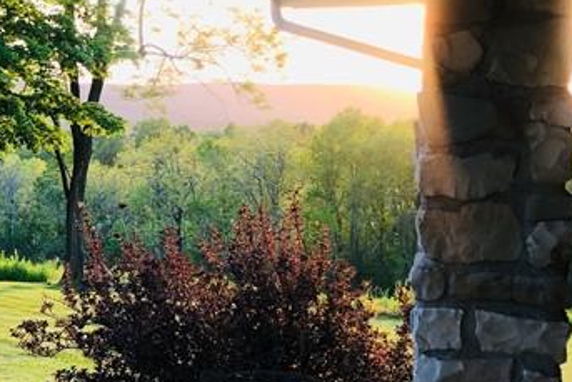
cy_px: 205
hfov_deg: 22.6
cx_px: 30
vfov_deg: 15.7
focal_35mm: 87
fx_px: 1383
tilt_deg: -3.0
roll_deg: -0.8
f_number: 1.8
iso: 64
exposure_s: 1/120
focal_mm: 3.99
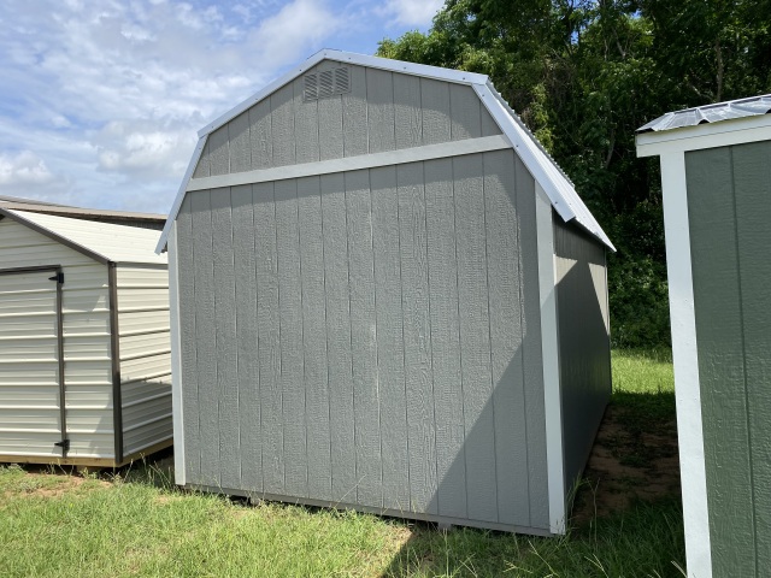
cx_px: 386
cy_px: 289
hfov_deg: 67.3
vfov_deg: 53.1
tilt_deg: +3.1
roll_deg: +3.6
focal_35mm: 26
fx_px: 579
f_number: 1.8
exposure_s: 1/2513
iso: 32
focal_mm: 4.25
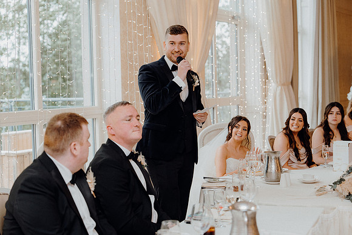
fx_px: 685
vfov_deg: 19.5
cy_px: 118
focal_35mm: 70
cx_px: 176
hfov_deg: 28.8
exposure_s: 1/160
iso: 1250
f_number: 3.5
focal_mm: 70
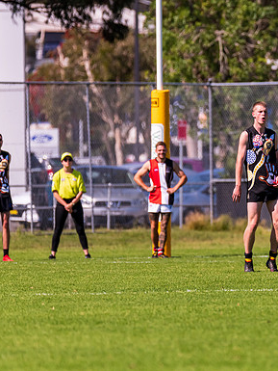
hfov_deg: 2.1
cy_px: 140
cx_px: 303
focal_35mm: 722
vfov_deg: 2.7
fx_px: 7727
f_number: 6.3
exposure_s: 1/4000
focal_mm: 400
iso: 800
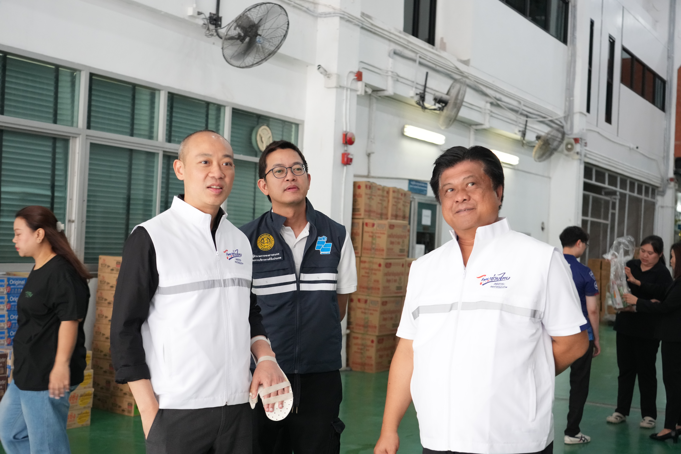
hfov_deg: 42.7
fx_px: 870
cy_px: 227
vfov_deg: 29.2
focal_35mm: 46
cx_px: 340
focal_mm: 46
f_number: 4.5
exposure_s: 1/200
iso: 4000
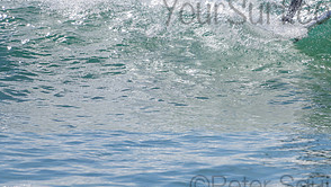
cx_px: 206
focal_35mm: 1007
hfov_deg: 2.1
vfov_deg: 1.2
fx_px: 8846
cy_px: 42
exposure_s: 1/2000
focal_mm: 400
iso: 72
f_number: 5.6
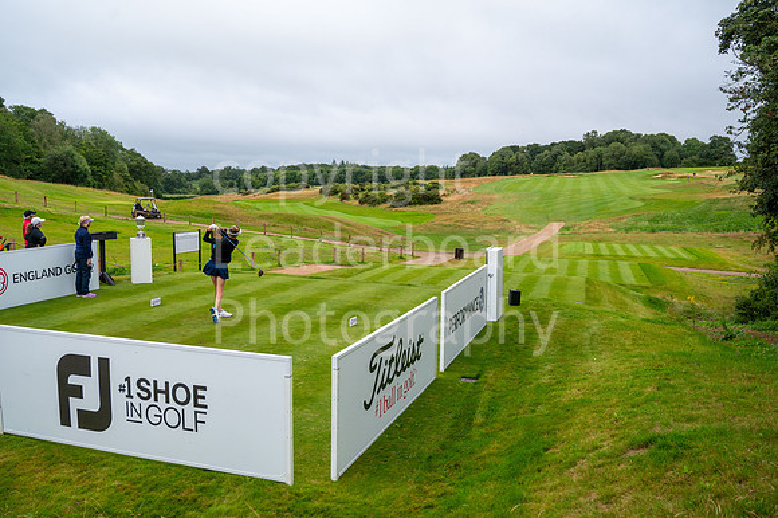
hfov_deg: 59.5
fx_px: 680
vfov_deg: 41.7
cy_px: 259
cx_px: 389
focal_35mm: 32
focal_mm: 31.5
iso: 400
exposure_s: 1/500
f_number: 4.5
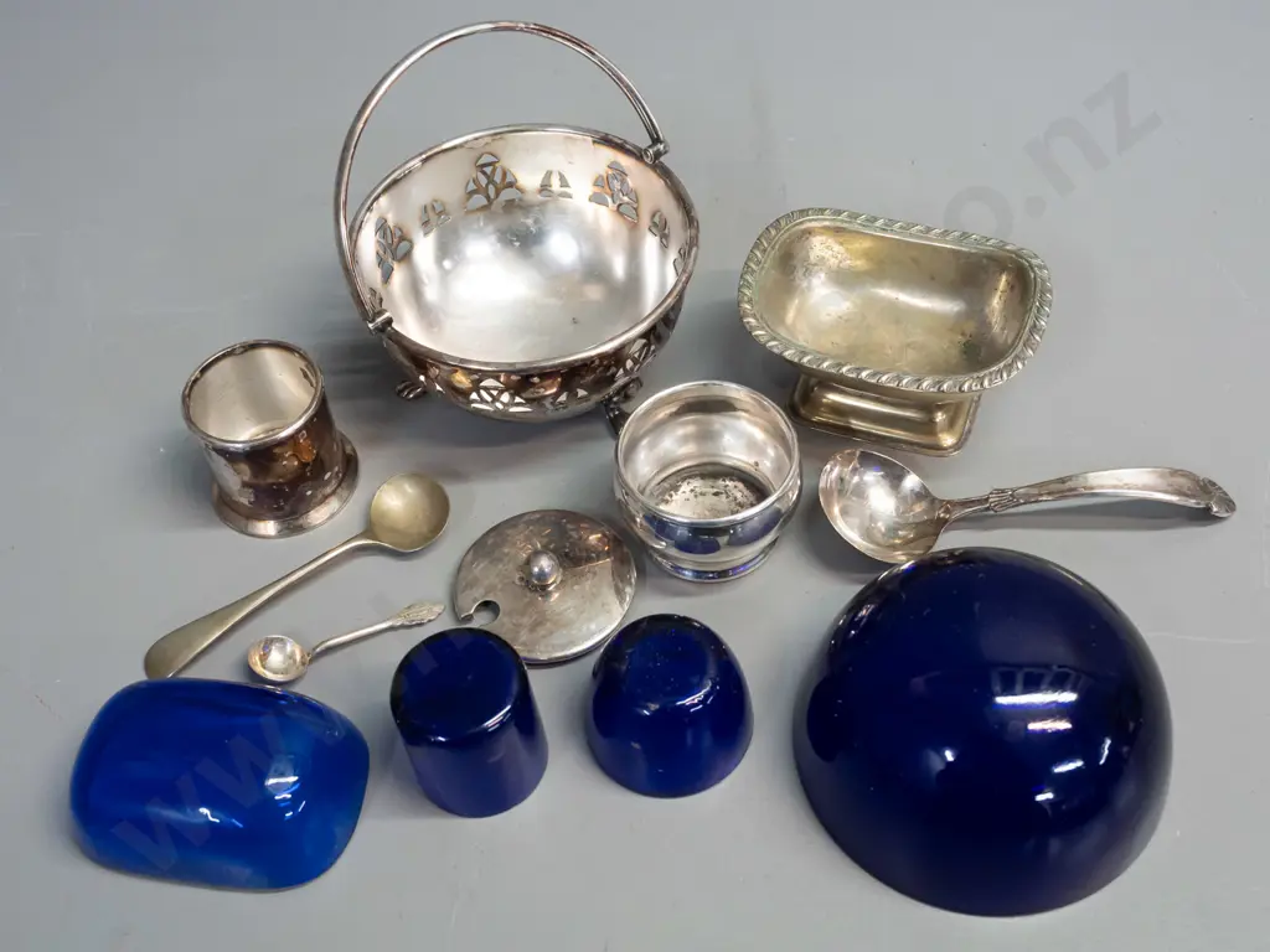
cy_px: 476
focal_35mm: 36
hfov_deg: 51.4
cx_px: 635
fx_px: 1321
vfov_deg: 39.7
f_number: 5
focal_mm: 18
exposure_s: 1/125
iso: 2500
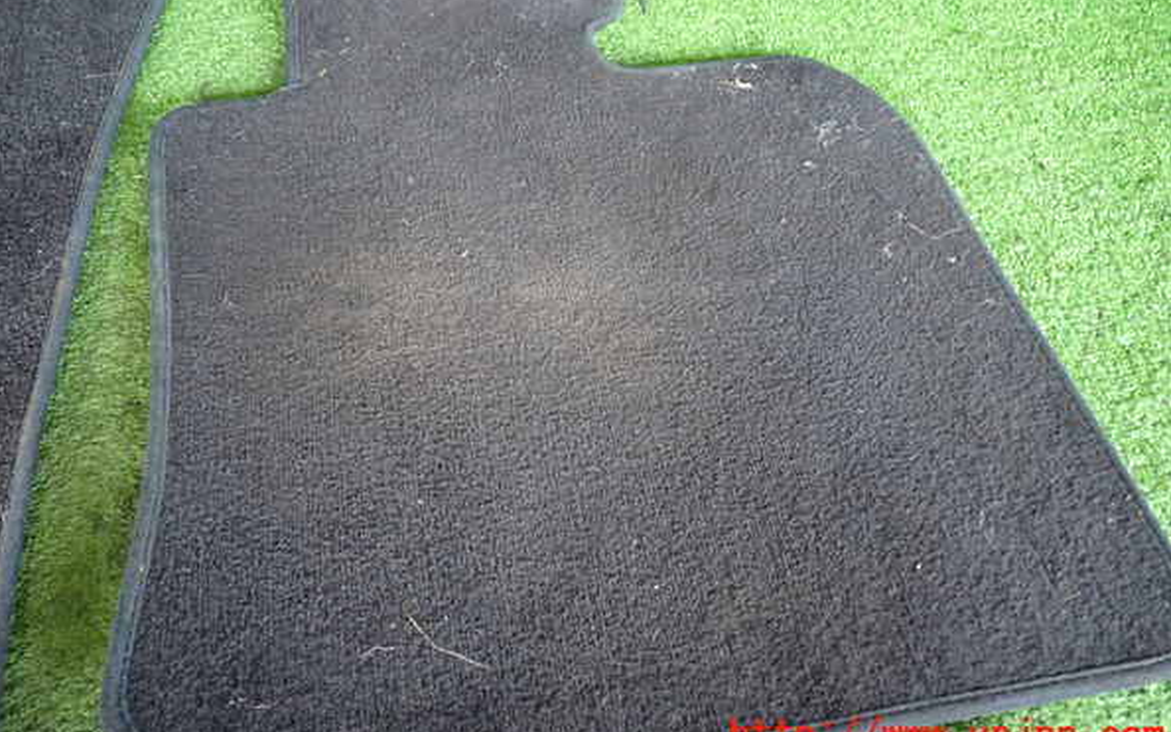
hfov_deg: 62.9
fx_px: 957
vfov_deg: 41.7
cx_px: 584
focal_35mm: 30
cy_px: 318
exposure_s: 1/30
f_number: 2.2
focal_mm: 5.05
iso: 400
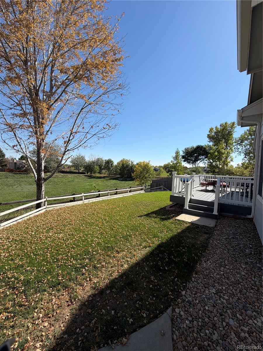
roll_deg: -3.3
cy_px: 176
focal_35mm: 14
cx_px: 132
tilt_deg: -2.5
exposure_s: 1/779
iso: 20
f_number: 2.2
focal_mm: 2.22
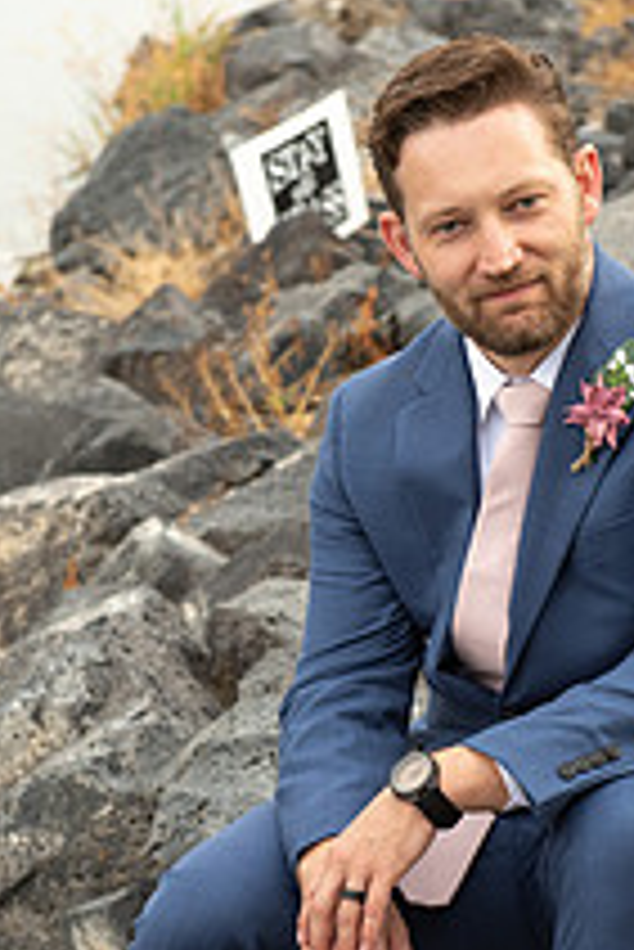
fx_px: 3929
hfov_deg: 9.2
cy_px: 680
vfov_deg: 13.7
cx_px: 378
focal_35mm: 149
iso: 500
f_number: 5.6
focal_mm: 70
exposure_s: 1/200
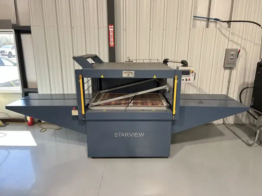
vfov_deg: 53.1
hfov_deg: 67.3
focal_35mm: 26
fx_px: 197
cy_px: 98
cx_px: 131
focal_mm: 5.1
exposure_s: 1/120
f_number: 1.6
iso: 125
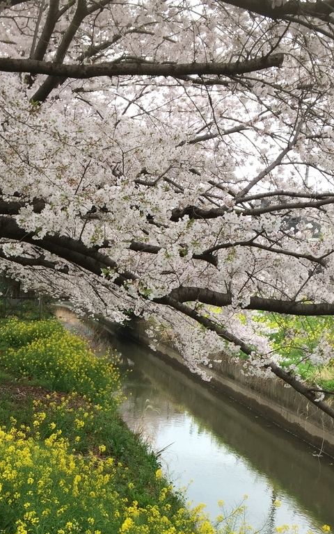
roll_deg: -2.1
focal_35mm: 48
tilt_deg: -8.2
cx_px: 74
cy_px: 394
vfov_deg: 40.8
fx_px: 699
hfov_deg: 26.4
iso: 40
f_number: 2.2
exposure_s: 1/60
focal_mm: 4.15
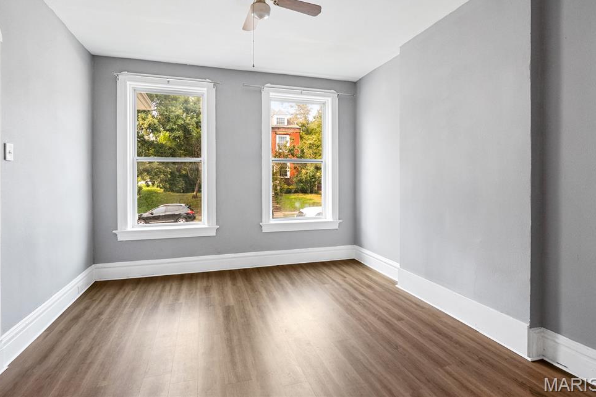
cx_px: 289
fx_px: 281
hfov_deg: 93.3
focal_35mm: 17
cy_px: 187
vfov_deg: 70.3
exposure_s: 1/13
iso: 400
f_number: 6.3
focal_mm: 8
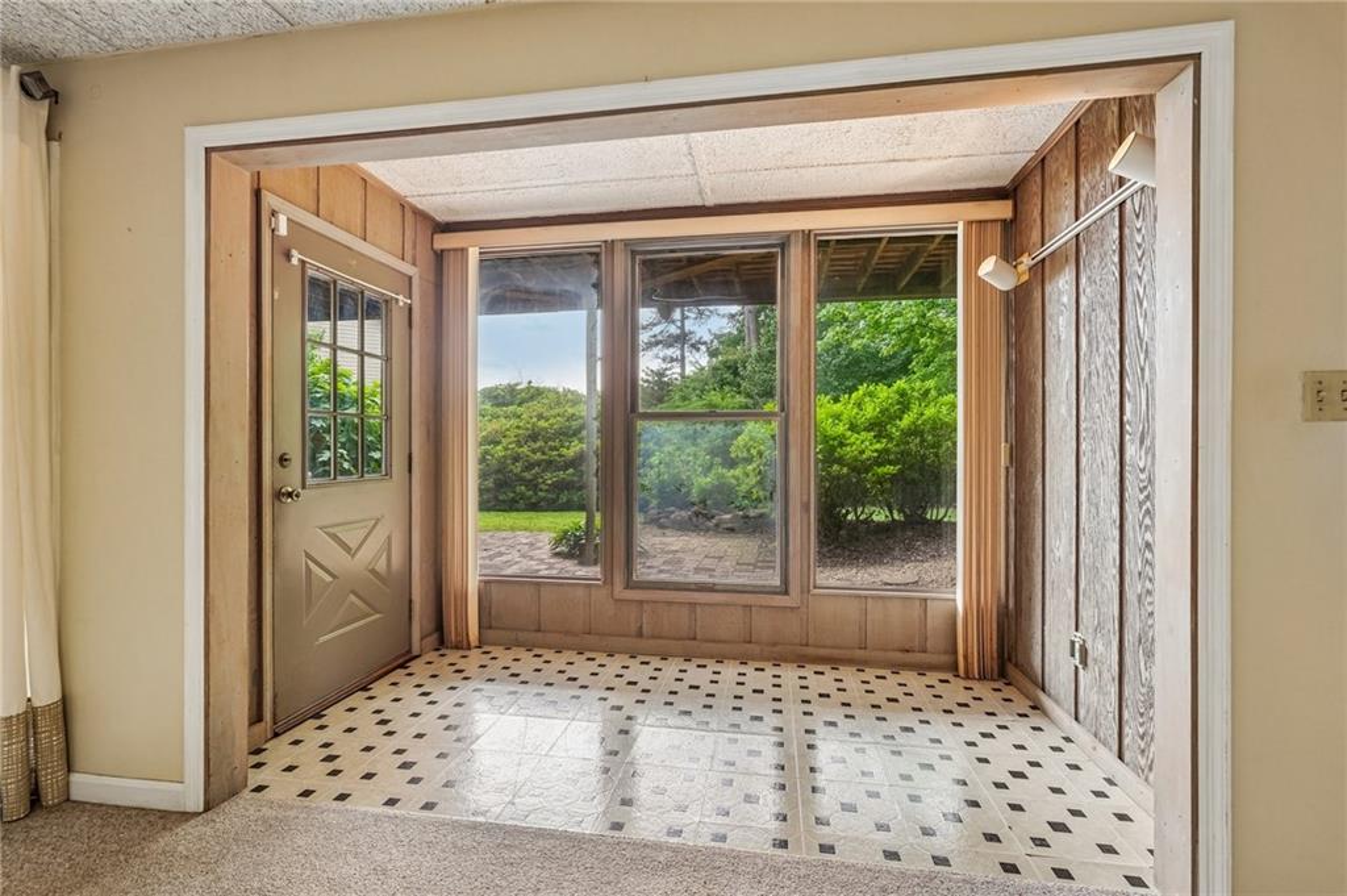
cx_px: 674
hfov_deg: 96.8
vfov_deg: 73.7
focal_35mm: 16
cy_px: 448
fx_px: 598
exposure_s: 1/40
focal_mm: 16
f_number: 8
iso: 800
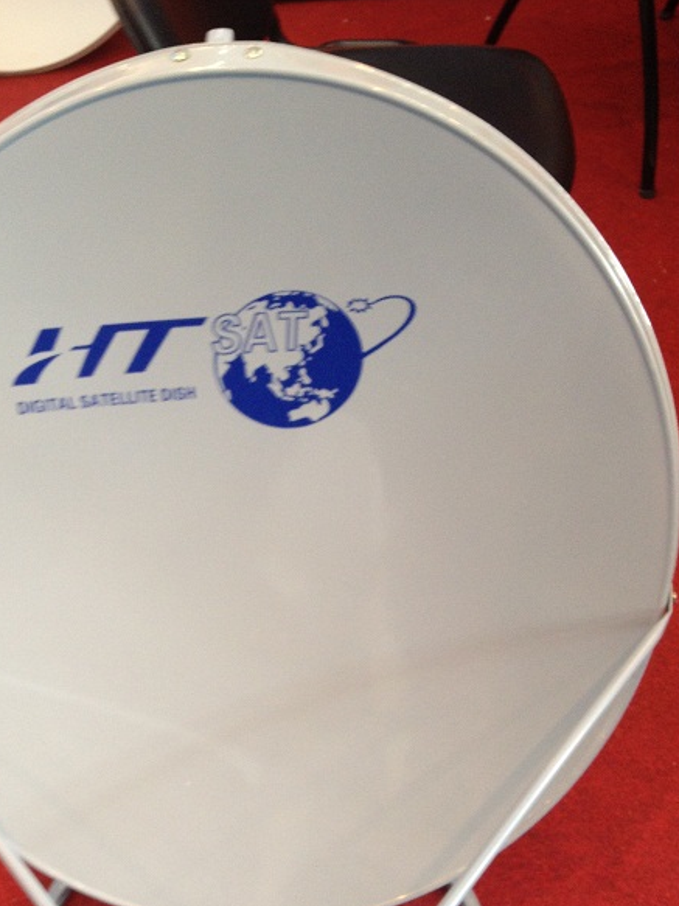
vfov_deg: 38.3
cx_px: 235
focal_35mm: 49
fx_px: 1282
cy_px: 631
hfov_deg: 29.5
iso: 100
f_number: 2.4
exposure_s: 1/20
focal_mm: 4.28
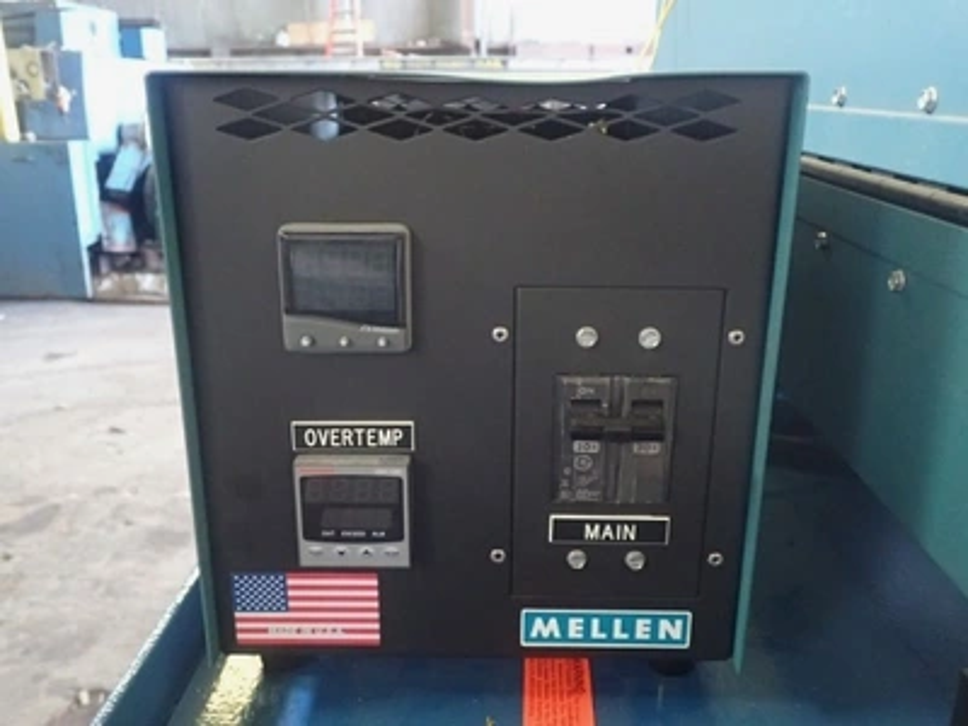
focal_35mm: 30
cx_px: 484
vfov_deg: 46.8
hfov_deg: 60.0
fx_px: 839
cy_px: 363
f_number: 2.3
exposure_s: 1/25
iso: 800
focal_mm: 5.5
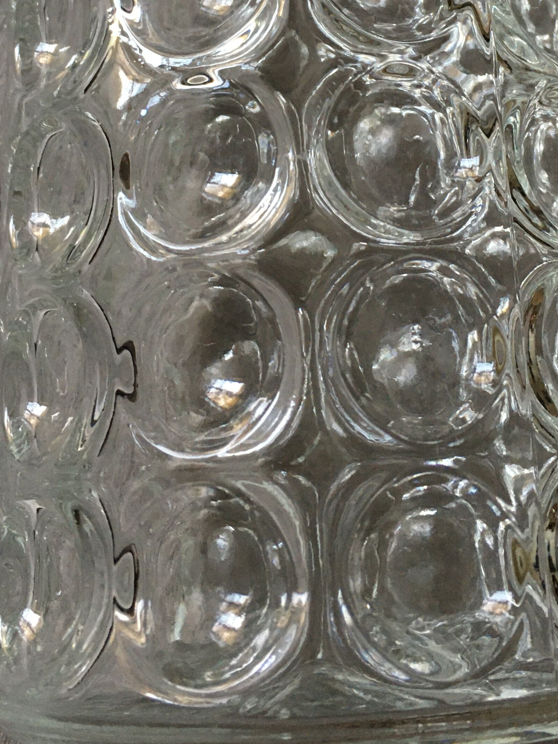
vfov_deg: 33.5
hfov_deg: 26.5
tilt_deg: -67.2
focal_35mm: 55
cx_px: 347
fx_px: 1182
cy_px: 105
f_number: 2.2
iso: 125
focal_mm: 4.15
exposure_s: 1/30
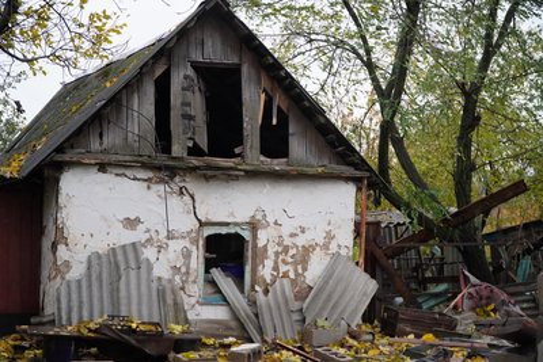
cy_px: 181
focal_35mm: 62
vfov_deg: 22.1
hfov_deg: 32.6
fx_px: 928
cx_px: 272
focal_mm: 41
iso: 2500
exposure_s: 1/160
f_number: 4
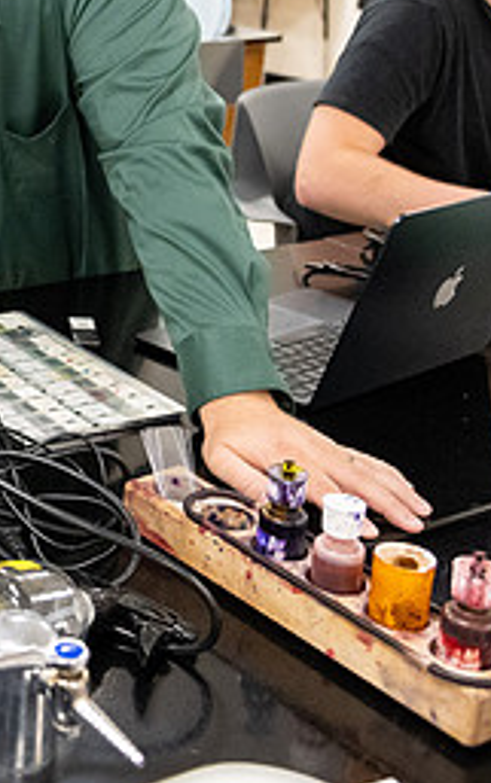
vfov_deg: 31.9
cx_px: -211
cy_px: 194
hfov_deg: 18.6
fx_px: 1347
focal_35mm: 63
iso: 2000
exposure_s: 1/200
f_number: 4
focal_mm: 24
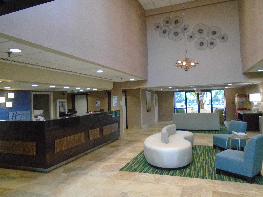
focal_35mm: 26
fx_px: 198
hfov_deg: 67.3
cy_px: 98
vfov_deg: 53.1
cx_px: 132
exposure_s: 1/50
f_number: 3.2
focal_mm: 4.6
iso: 500
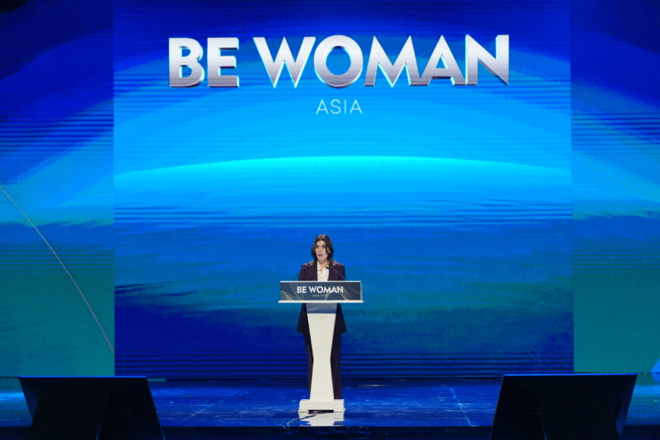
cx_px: 330
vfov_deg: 12.0
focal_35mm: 114
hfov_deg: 17.9
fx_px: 2090
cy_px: 220
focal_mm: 114
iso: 1600
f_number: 2.8
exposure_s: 1/500
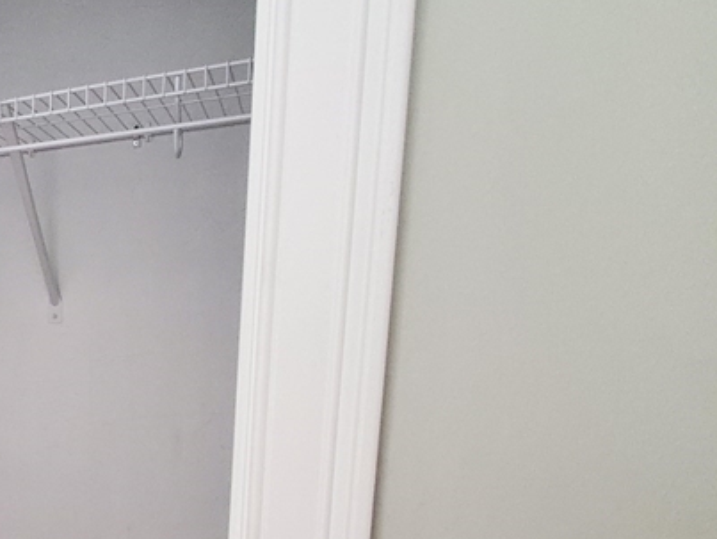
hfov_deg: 42.5
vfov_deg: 41.1
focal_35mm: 33
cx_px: -84
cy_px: 434
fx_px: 684
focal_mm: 1.8
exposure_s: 1/30
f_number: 2.2
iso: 800
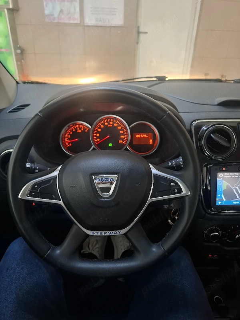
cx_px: 120
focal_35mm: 23
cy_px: 160
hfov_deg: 58.9
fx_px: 213
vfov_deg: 73.9
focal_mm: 5.54
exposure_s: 1/25
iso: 320
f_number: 1.8
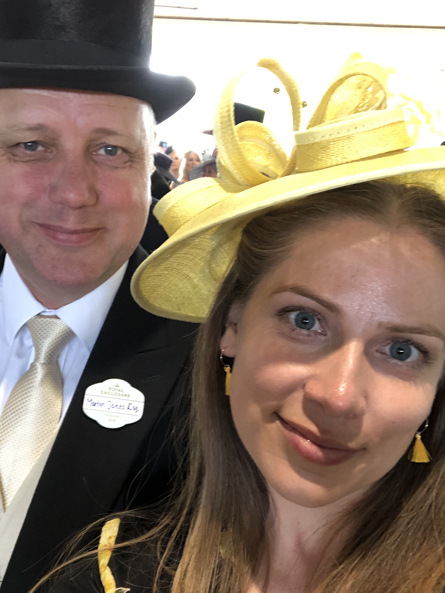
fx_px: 617
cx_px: 200
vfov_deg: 51.3
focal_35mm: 36
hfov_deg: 39.6
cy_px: 329
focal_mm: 2.87
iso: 200
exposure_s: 1/50
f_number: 2.2
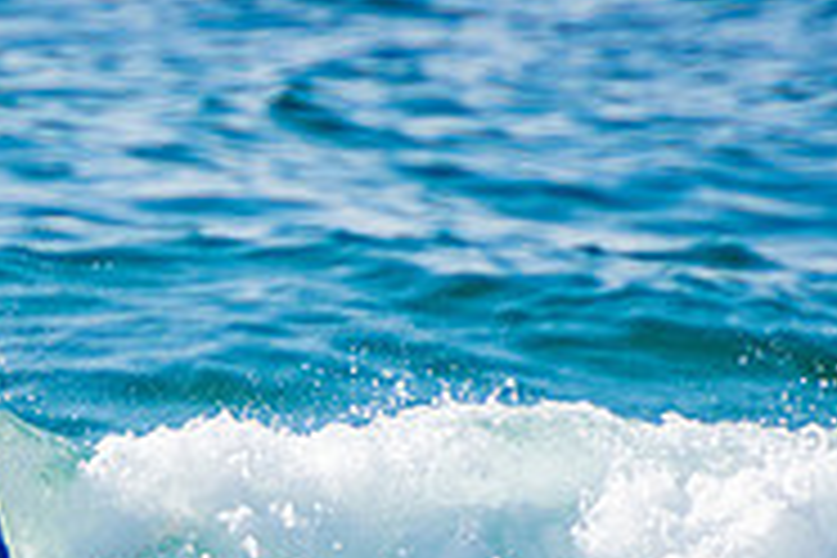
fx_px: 43590
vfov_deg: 0.7
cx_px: -153
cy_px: 695
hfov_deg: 1.1
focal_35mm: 1875
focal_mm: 400
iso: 360
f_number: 5.6
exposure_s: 1/2000
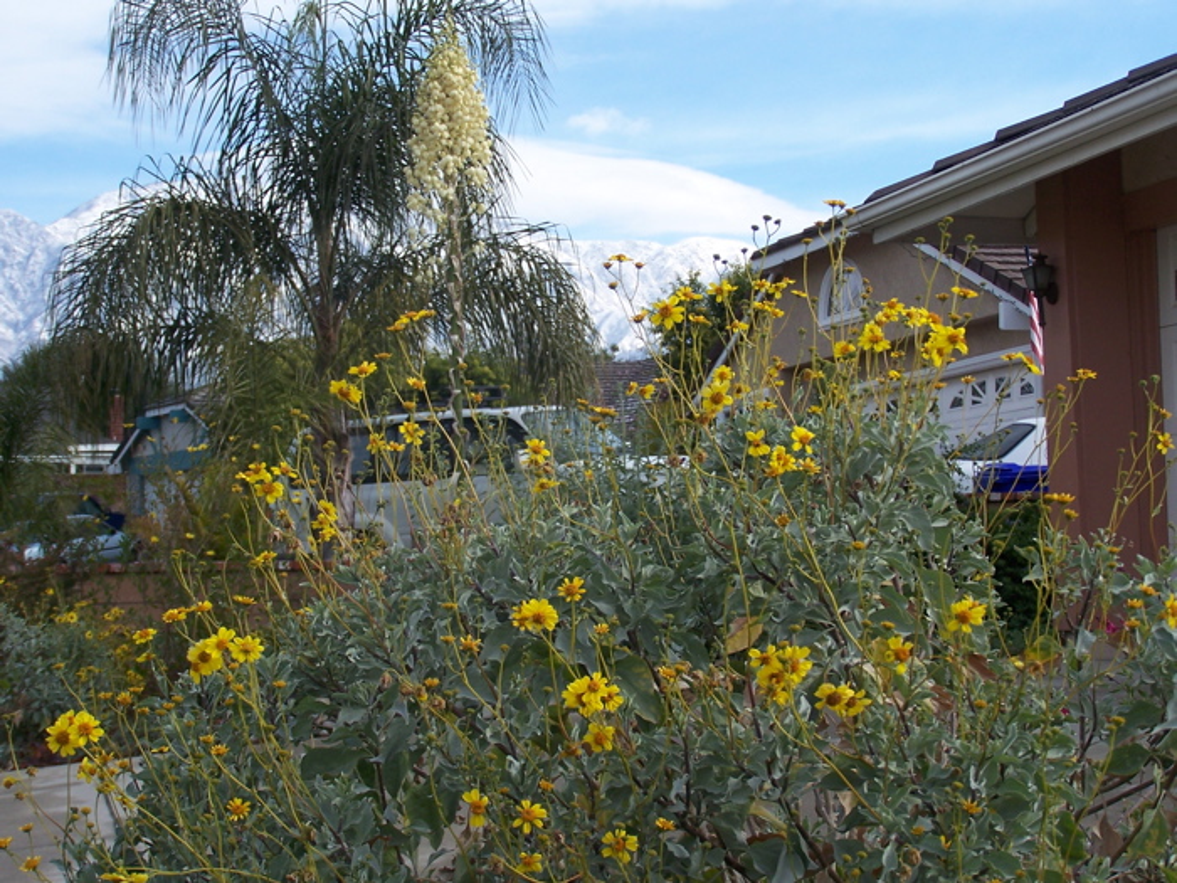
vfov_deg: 22.9
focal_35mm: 64
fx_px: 2176
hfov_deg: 30.3
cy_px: 442
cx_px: 588
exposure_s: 1/750
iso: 80
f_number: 3.2
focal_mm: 10.7
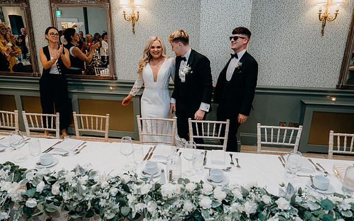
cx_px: 178
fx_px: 241
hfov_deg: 72.5
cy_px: 109
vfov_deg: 49.3
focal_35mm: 25
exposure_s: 1/160
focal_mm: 24
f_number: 3.5
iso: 2000
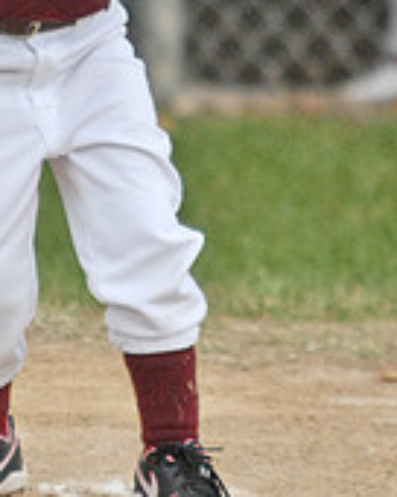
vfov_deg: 2.6
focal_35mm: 744
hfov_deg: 2.1
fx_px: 10927
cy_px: 38
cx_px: 25
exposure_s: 1/5000
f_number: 2.8
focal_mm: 200
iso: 1000
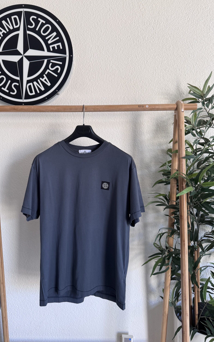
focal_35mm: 26
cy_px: 168
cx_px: 87
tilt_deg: -3.8
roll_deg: +0.2
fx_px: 243
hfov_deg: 47.4
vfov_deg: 70.4
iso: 200
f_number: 1.78
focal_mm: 6.76
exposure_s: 1/121
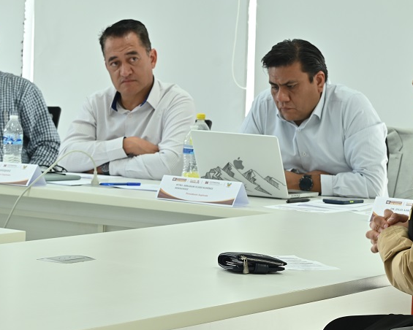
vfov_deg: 10.4
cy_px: 154
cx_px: 237
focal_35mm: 148
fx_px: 1809
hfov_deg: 13.0
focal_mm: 66
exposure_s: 1/25
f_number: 8
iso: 360
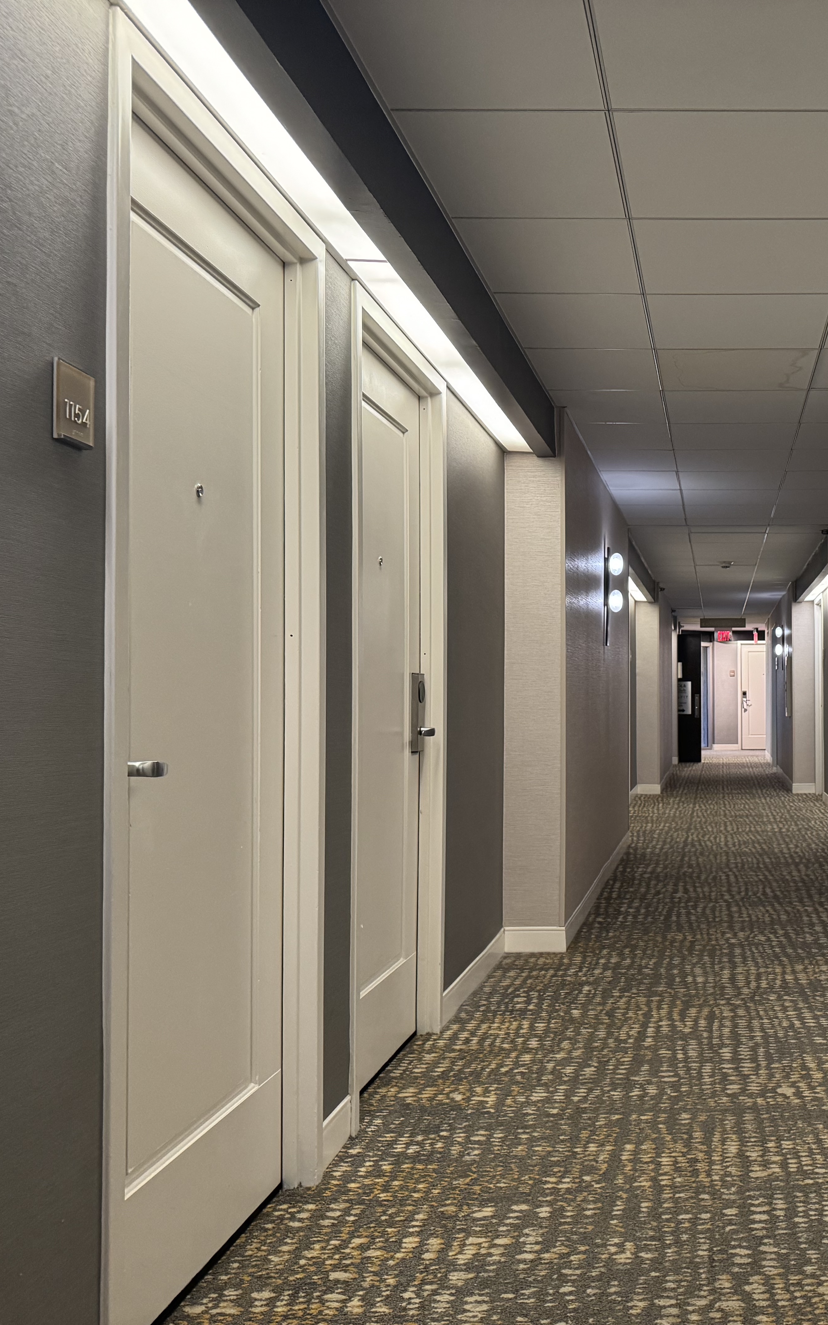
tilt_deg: +0.8
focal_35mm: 34
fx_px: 1228
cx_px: 740
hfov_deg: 35.2
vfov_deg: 56.7
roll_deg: +0.1
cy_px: 662
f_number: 1.78
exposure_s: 1/60
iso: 400
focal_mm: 6.76
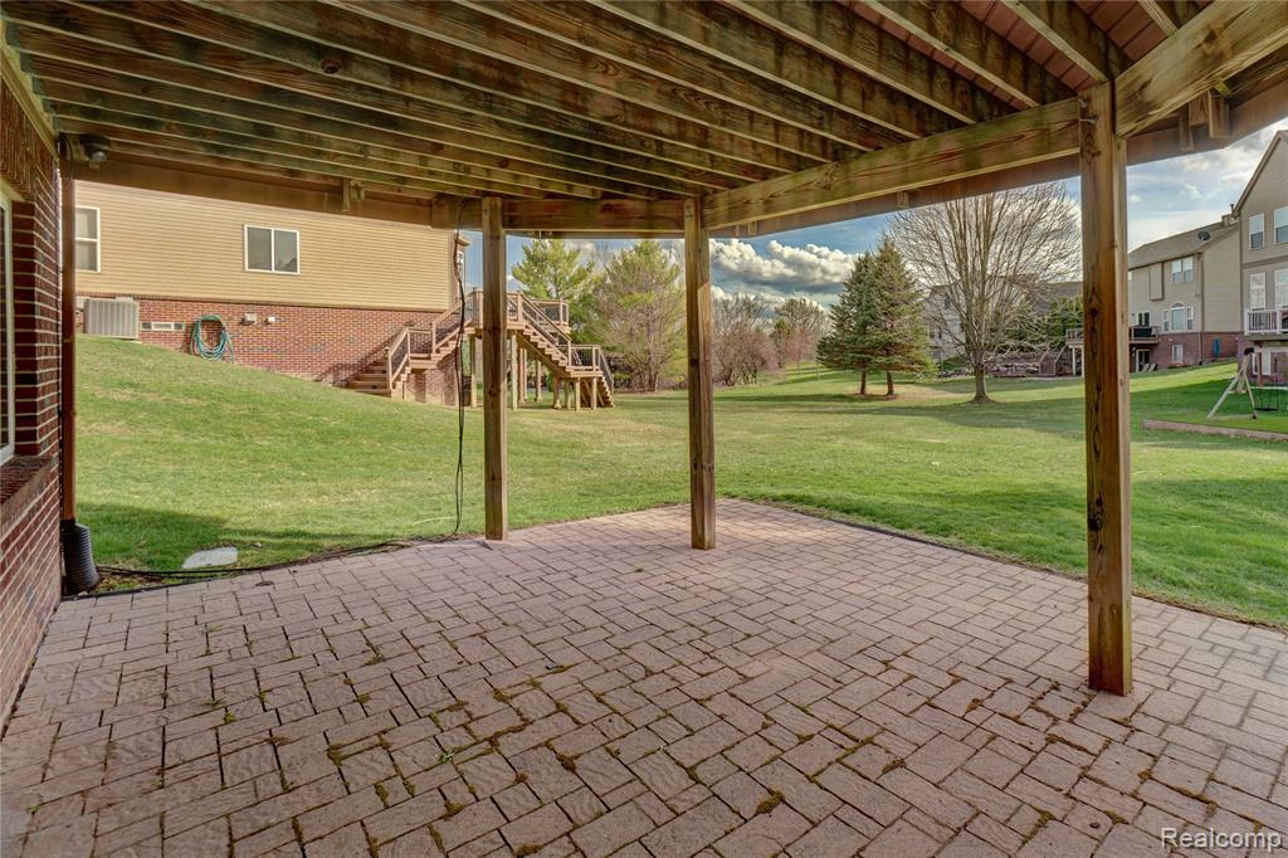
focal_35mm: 15
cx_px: 644
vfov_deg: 77.3
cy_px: 429
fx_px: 536
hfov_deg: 100.4
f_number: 8
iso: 100
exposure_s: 1/90
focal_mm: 10
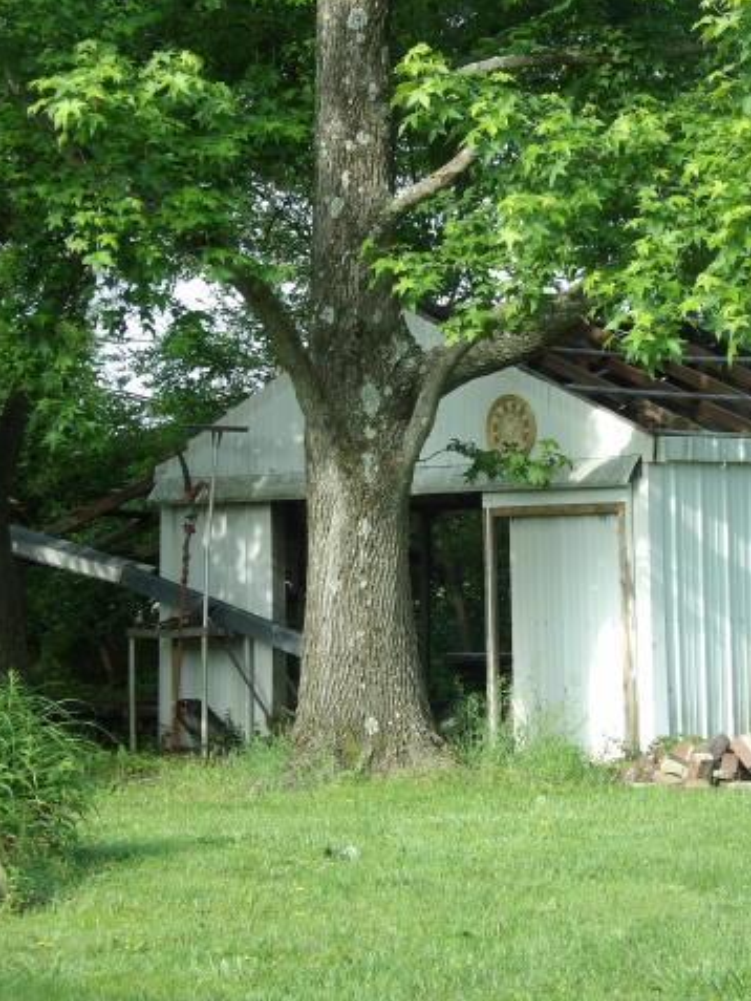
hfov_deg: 13.0
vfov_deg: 17.3
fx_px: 3296
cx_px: 430
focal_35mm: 114
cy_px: 499
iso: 106
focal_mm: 15.3
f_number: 4.1
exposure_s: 1/100
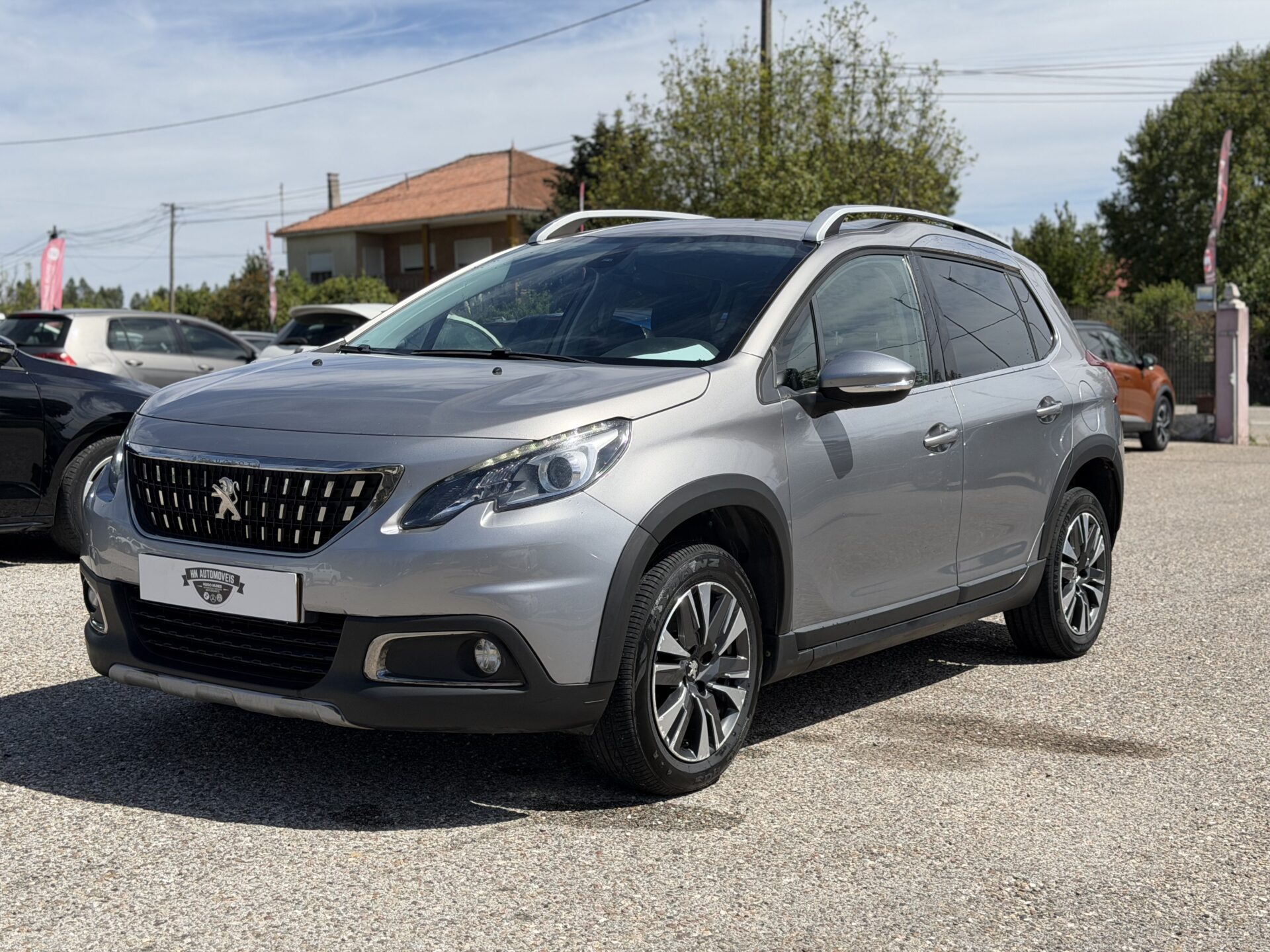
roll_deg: +1.8
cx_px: 635
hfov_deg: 39.7
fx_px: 1761
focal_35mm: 48
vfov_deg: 30.3
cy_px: 476
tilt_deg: -2.5
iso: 80
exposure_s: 1/5208
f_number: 1.78
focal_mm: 6.76
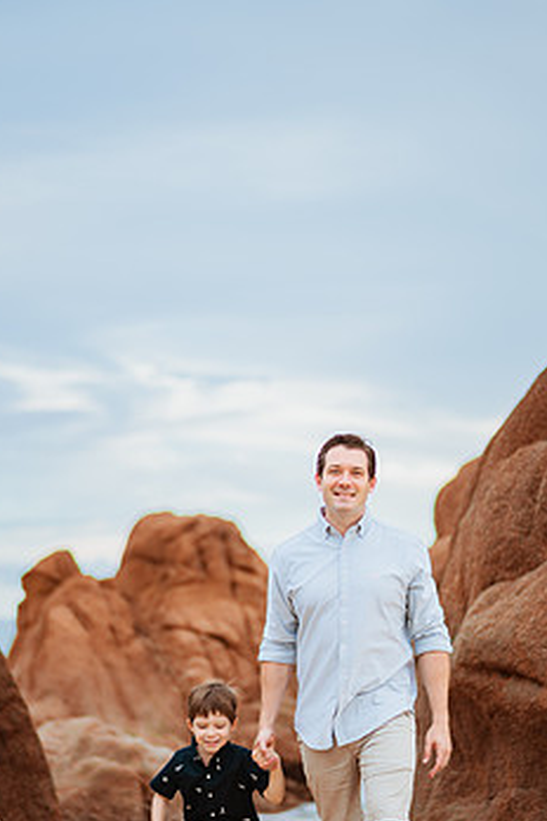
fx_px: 1709
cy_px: 510
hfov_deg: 18.2
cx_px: 281
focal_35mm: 75
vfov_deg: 26.9
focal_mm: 58
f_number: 1.6
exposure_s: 1/500
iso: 100
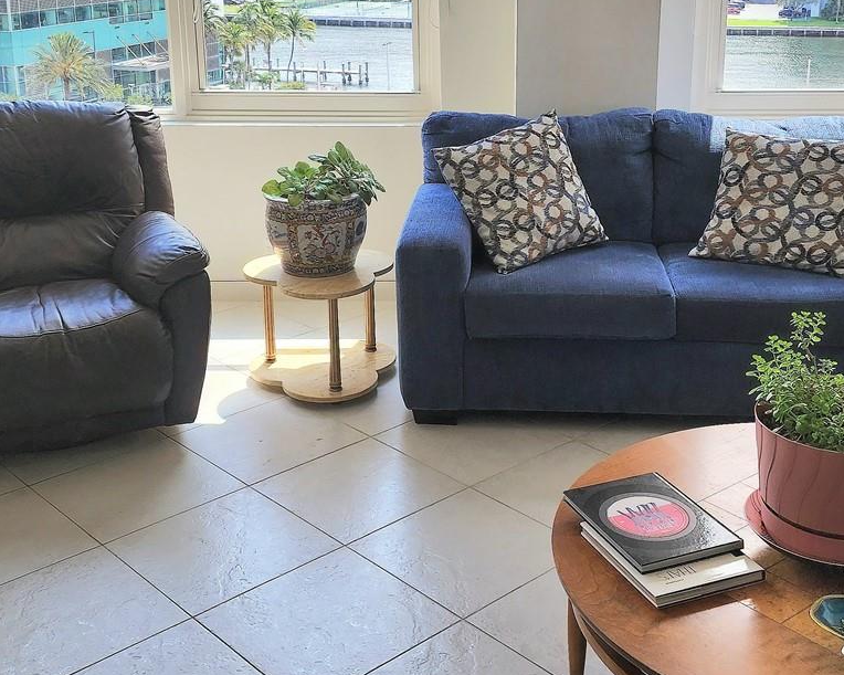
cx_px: 475
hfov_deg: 39.5
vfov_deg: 31.8
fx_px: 1174
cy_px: 211
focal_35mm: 47
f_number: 1.8
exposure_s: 1/182
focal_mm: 6.4
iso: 25
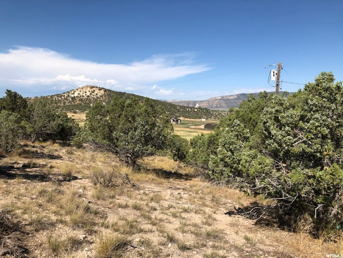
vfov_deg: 49.7
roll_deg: -0.4
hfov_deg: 63.4
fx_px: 277
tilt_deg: -7.0
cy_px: 129
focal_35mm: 28
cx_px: 172
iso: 20
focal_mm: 3.99
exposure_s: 1/2433
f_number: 1.8
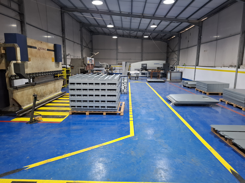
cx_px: 122
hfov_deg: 73.9
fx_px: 163
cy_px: 92
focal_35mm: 23
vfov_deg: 58.9
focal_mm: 5.54
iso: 250
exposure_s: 1/50
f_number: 1.8
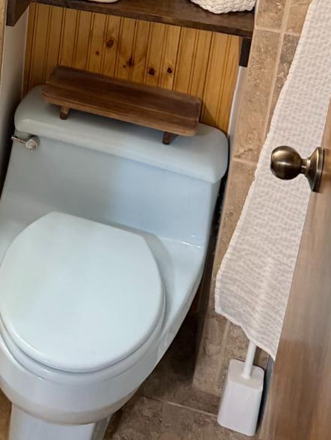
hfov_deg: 23.0
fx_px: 777
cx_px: -3
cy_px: -54
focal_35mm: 61
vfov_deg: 28.5
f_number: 1.78
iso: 320
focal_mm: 6.76
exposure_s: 1/120
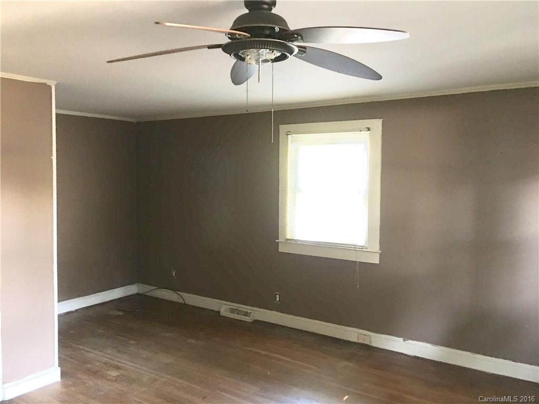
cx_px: 270
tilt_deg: -3.7
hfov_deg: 61.7
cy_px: 202
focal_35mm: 29
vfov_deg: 48.2
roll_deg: -0.9
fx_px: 452
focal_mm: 4.15
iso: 50
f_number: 2.2
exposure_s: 1/4
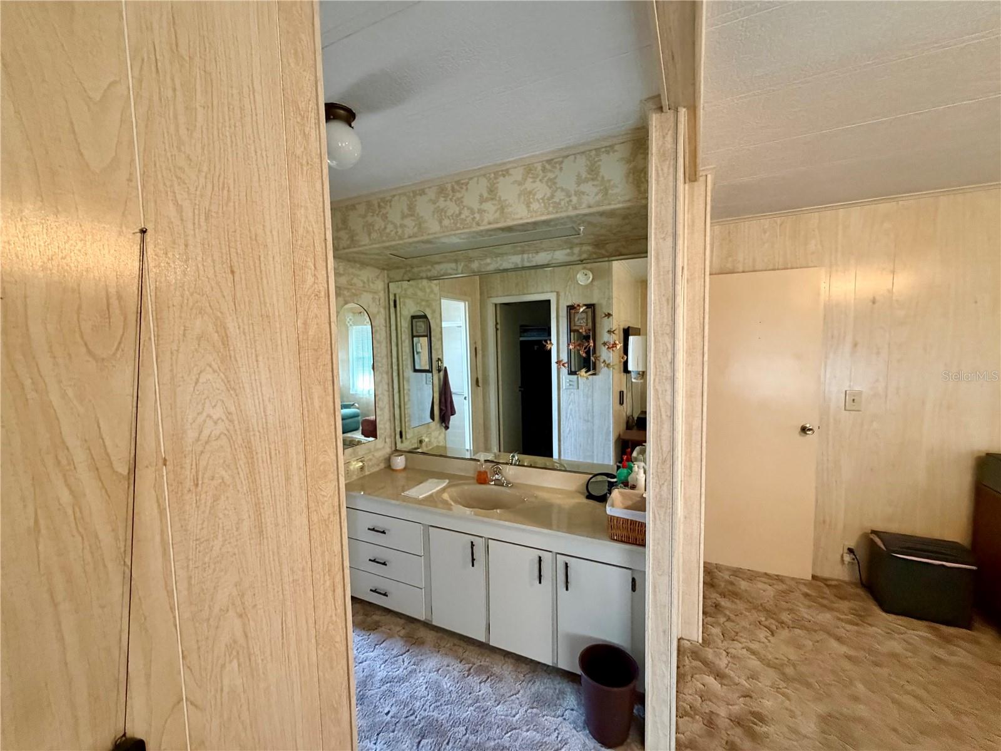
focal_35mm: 14
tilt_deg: -3.5
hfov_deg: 102.1
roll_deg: +2.2
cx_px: 500
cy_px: 376
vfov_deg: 85.7
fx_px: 405
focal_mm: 2.22
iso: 800
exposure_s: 1/60
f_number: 2.2
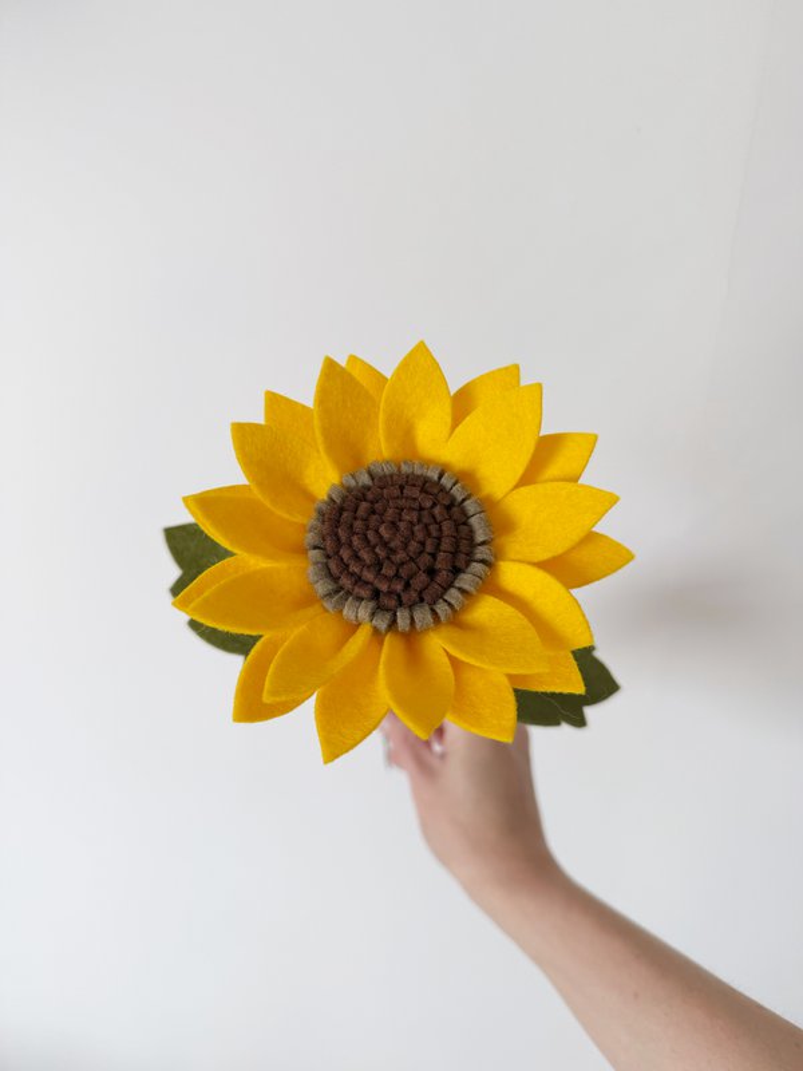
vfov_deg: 71.6
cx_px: 402
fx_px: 742
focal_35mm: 24
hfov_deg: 56.8
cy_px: 536
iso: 64
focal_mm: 6.76
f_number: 1.78
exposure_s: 1/160
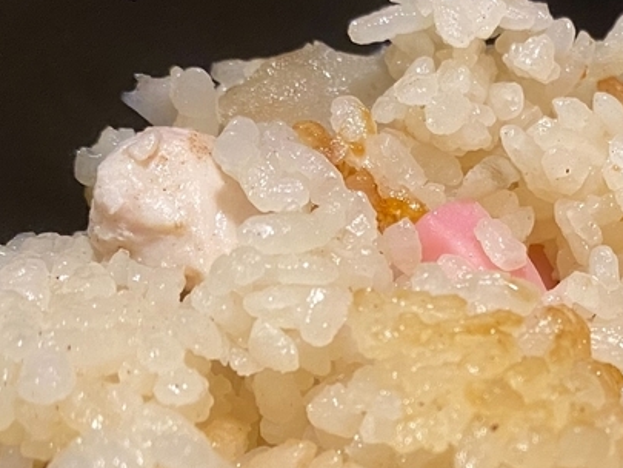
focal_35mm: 77
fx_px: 1386
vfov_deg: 18.8
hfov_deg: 23.9
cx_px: 661
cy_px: 423
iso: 250
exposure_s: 1/51
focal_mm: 4.25
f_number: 1.8
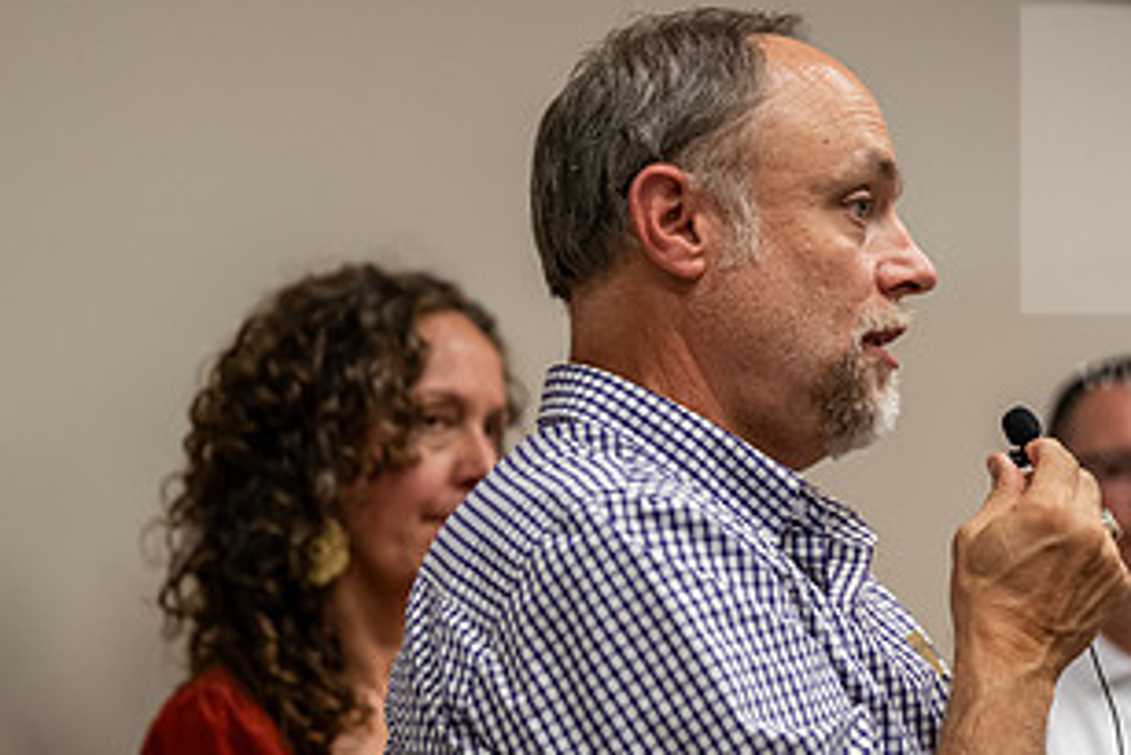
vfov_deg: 9.9
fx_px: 4337
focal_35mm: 138
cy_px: 451
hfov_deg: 14.8
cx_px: 910
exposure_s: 1/200
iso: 1600
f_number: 2.8
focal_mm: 73
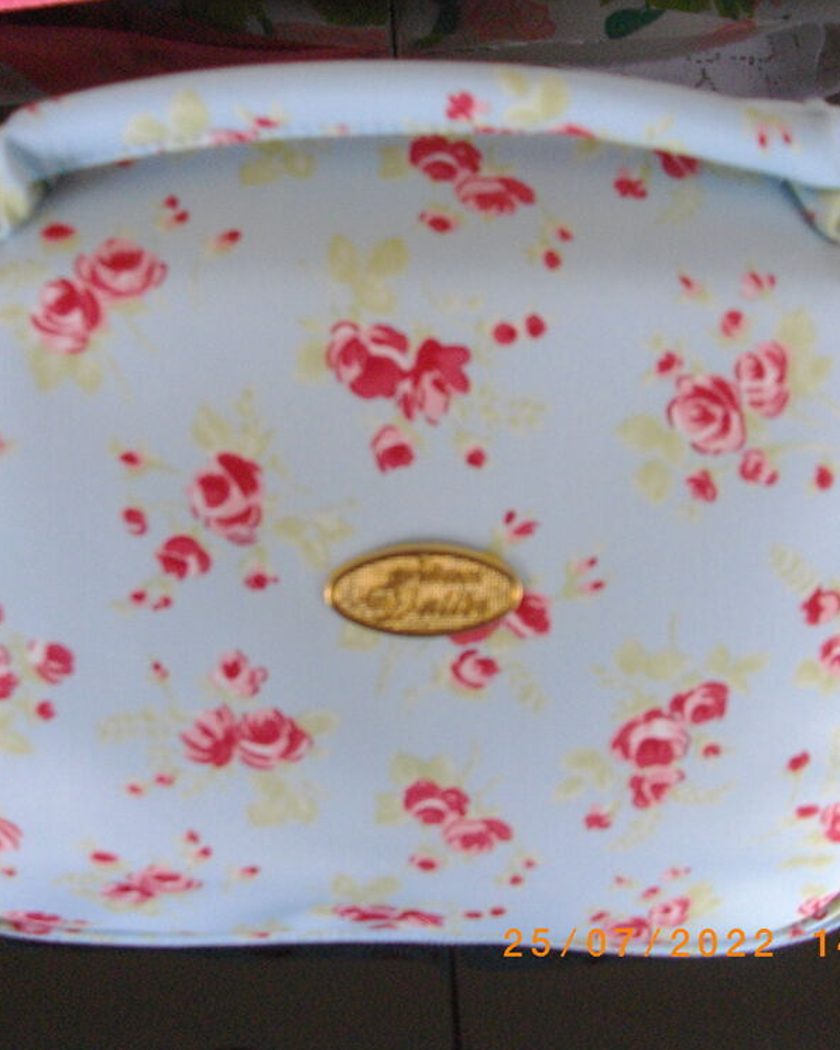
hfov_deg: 35.6
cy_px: 528
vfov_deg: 43.8
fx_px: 1305
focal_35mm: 42
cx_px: 380
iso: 315
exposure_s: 1/50
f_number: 2.9
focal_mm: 5.7
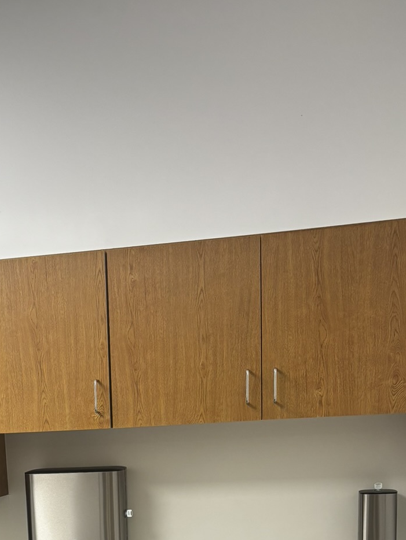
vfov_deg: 30.5
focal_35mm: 57
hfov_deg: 25.0
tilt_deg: -7.3
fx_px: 891
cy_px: 583
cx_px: 47
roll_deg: +2.9
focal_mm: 5.96
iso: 125
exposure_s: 1/120
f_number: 1.6
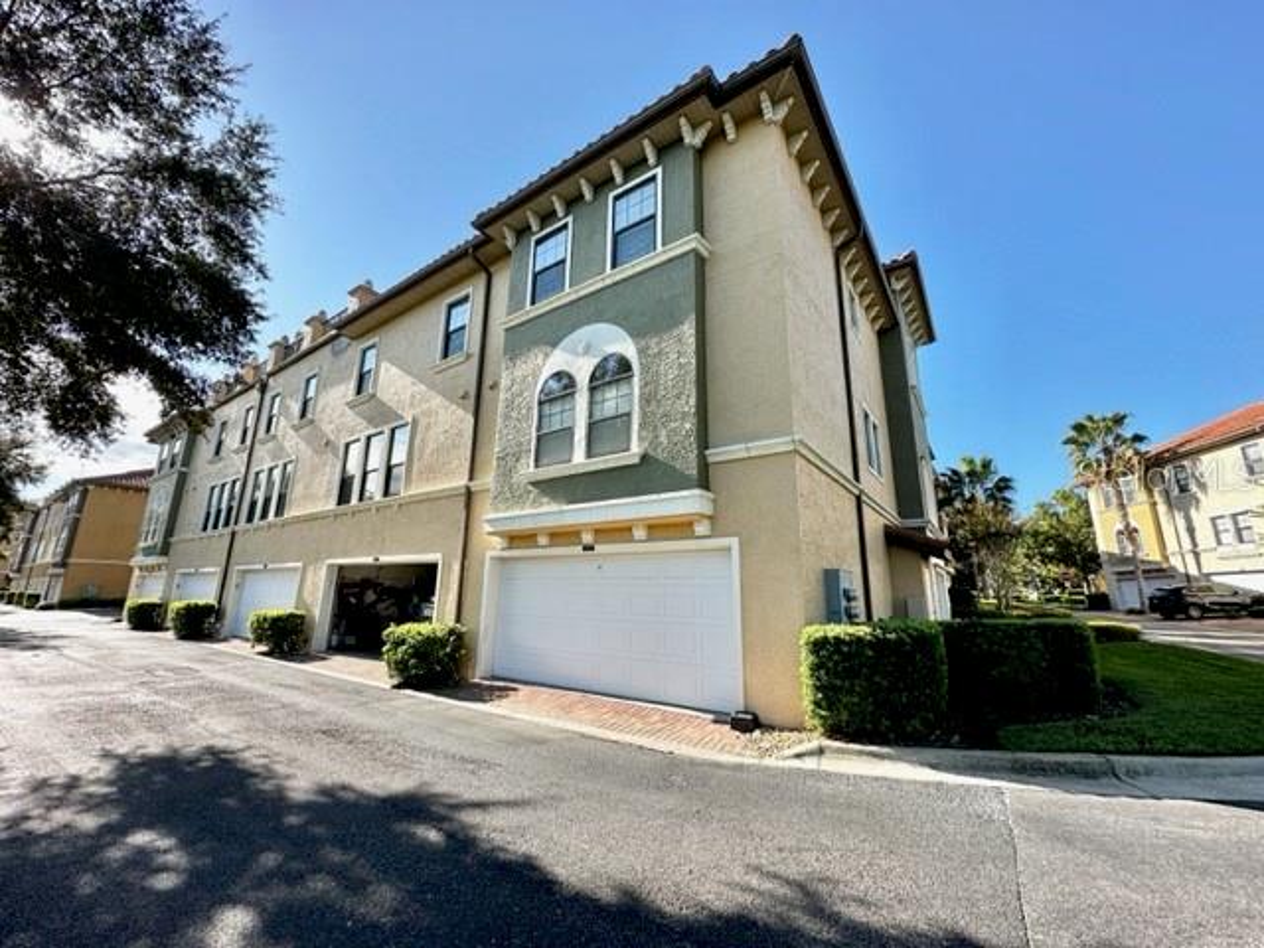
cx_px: 632
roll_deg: -1.3
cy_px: 474
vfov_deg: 85.7
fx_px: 511
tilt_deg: +15.0
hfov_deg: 102.1
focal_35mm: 14
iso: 40
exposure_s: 1/629
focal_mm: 2.22
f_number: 2.2
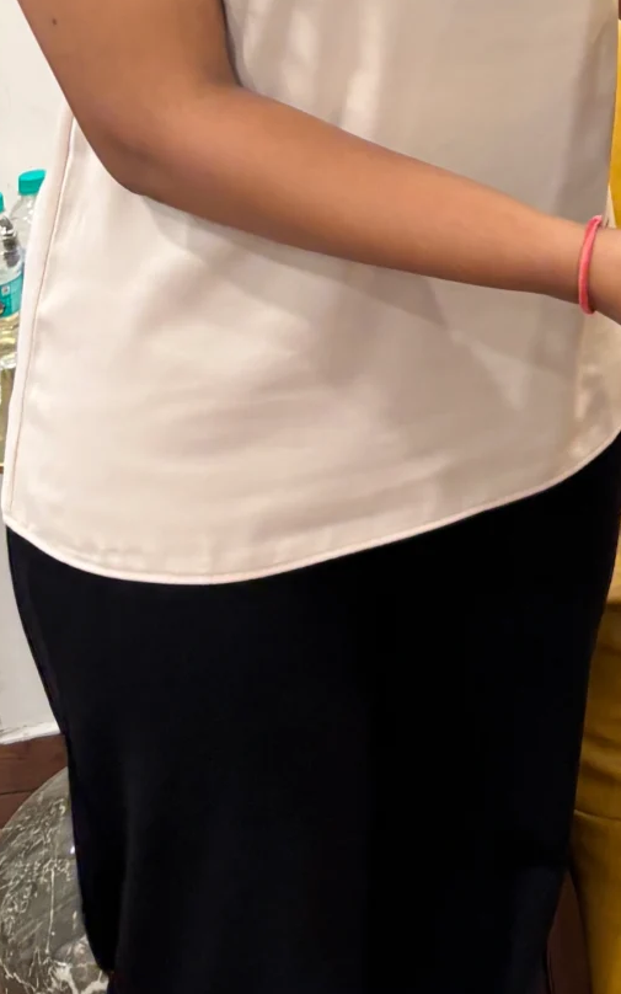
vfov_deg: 20.5
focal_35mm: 87
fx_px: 2356
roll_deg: -1.2
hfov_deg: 14.2
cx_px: 884
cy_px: -475
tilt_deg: -6.0
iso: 100
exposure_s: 1/50
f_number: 1.6
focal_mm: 5.96
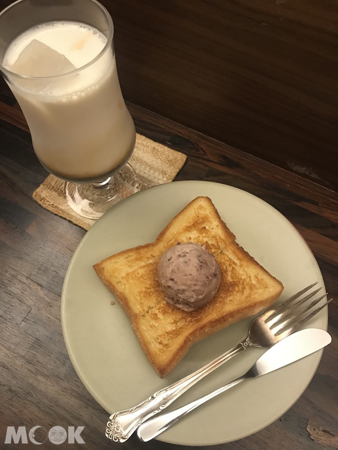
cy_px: 225
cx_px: 169
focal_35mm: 28
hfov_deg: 49.7
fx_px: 365
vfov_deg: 63.4
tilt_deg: -64.0
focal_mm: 3.99
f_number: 1.8
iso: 64
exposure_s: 1/15
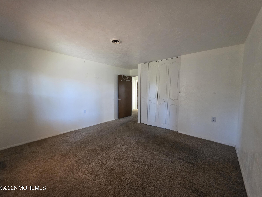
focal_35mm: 13
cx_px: 131
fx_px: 98
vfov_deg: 89.9
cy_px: 98
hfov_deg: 106.2
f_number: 1.9
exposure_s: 1/60
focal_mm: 2.2
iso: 500
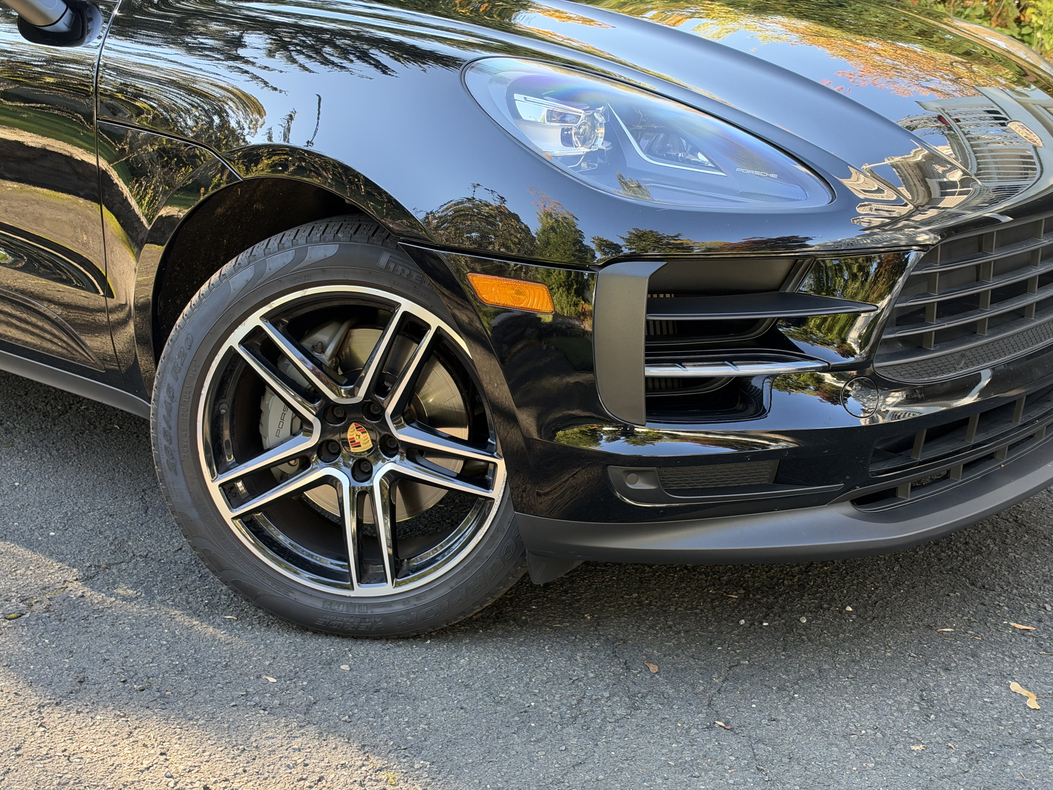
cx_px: 526
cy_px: 395
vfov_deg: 30.3
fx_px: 1460
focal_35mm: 48
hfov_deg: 39.7
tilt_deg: -15.8
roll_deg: -2.3
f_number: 1.8
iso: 125
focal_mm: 6.93
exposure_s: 1/139
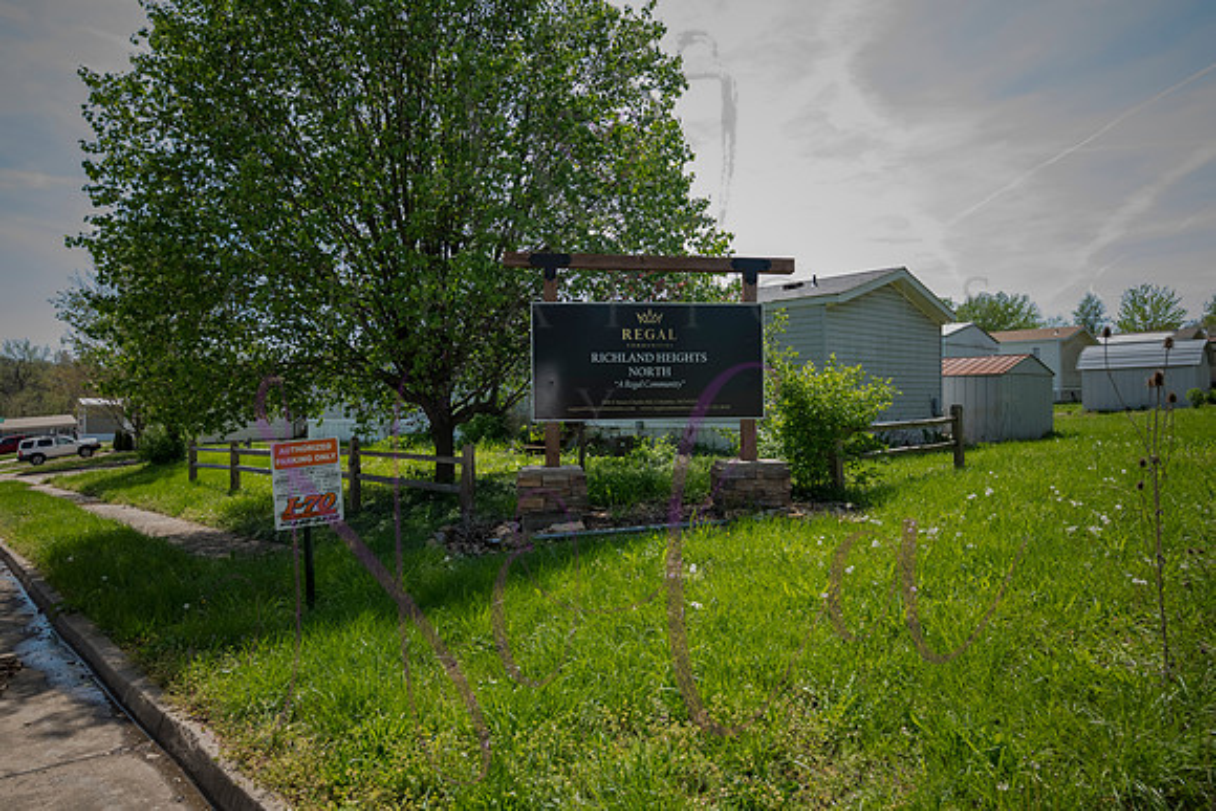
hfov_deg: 73.7
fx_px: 811
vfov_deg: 53.2
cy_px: 406
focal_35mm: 24
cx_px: 608
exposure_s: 1/320
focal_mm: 24
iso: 400
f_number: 6.3
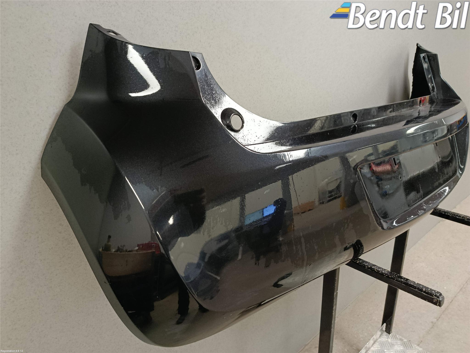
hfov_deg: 71.6
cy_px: 176
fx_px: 326
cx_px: 235
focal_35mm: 24
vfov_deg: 56.8
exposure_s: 1/25
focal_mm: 5.24
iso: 1434
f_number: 1.7
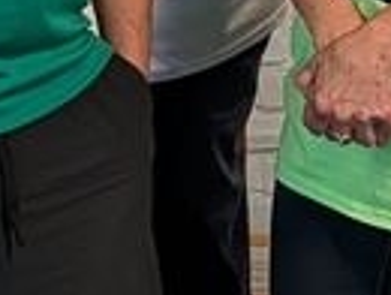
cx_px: 496
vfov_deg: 7.6
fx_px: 2139
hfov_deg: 10.2
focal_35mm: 189
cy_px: -278
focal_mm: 6.9
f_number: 1.68
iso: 178
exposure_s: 1/120
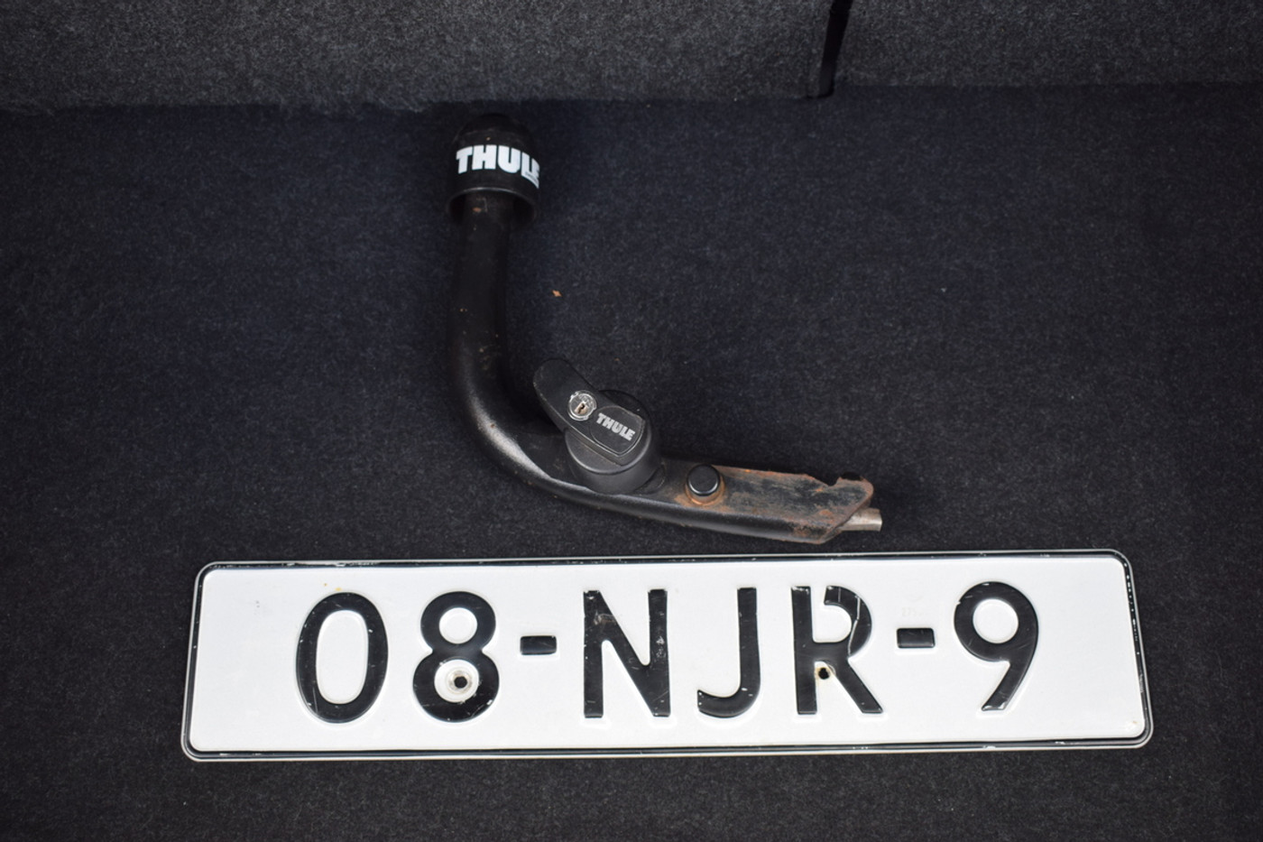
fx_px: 1421
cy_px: 421
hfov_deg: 47.9
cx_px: 632
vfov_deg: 33.0
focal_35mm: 40
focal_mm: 27
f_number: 5.6
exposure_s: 1/125
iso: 400
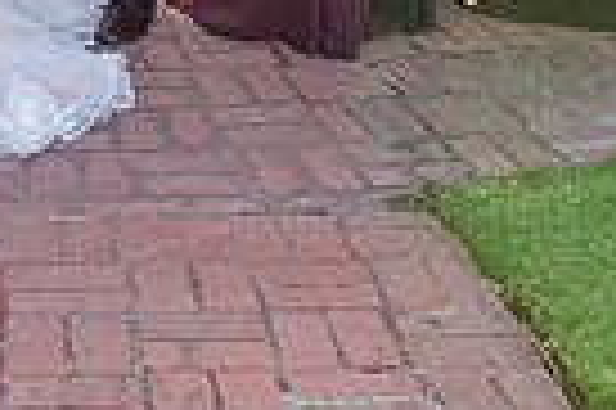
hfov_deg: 18.4
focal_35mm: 110
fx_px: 1880
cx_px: 94
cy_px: -331
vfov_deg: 11.5
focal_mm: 26
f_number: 5.6
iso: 200
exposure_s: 1/250
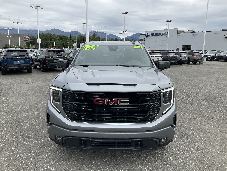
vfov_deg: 48.2
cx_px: 114
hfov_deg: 61.7
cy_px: 86
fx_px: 190
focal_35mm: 29
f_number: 1.8
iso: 25
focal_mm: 3
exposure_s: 1/1015
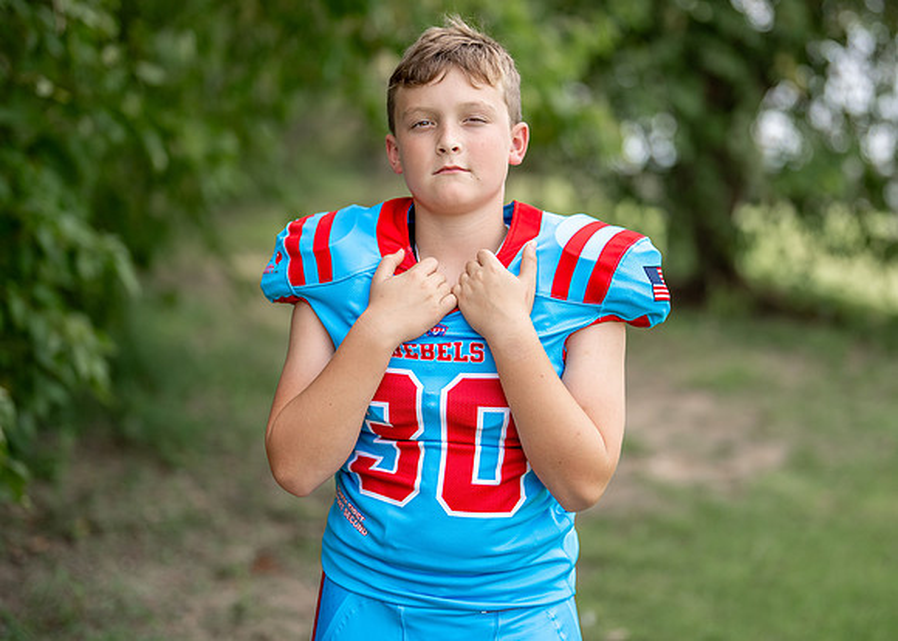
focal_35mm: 64
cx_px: 469
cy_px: 275
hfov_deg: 31.0
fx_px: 1619
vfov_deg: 22.4
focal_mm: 50
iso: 100
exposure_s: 1/2500
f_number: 1.2
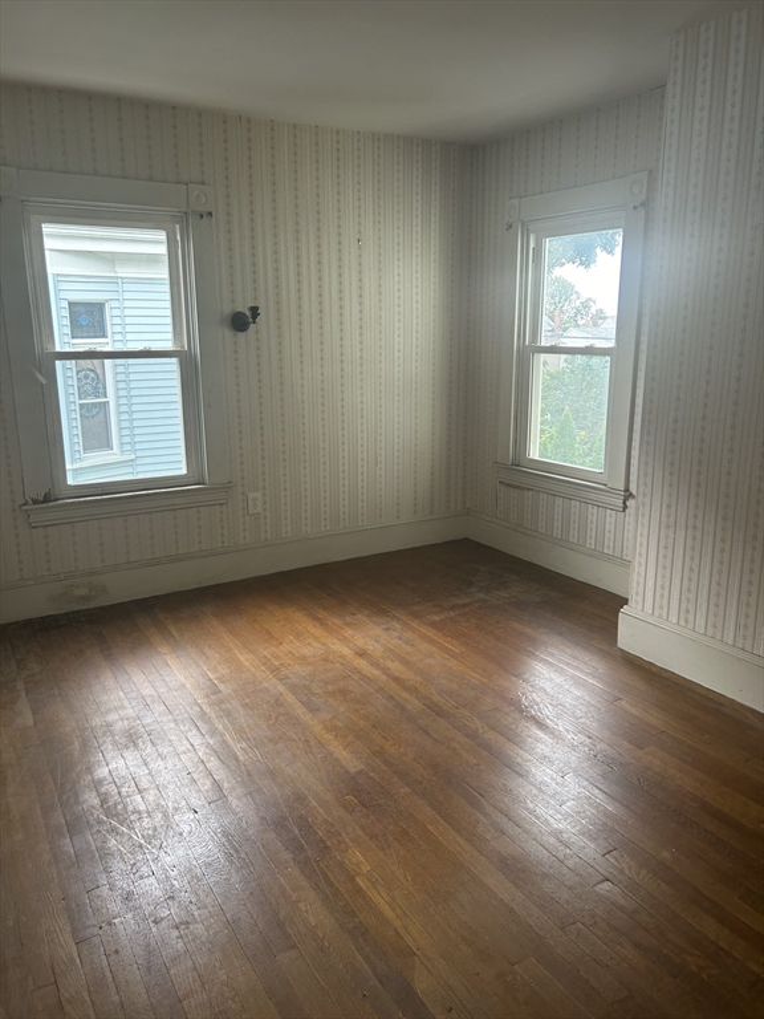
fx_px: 765
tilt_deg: -14.3
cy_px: 510
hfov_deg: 53.1
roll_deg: +0.6
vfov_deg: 67.3
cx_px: 382
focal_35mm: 26
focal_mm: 5.7
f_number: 1.5
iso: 100
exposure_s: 1/60
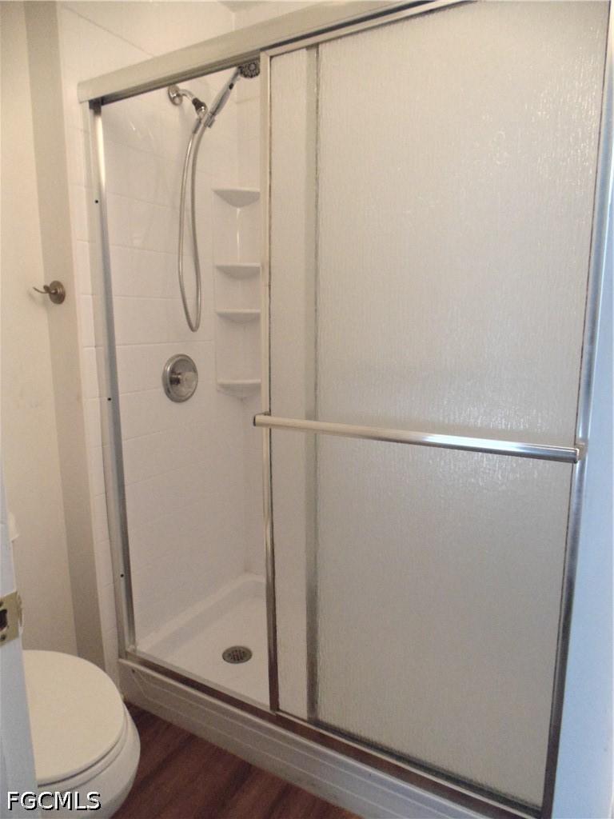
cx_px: 307
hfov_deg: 61.1
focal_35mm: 22
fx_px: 520
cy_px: 410
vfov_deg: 76.4
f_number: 3.1
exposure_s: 1/10
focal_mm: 4
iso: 400
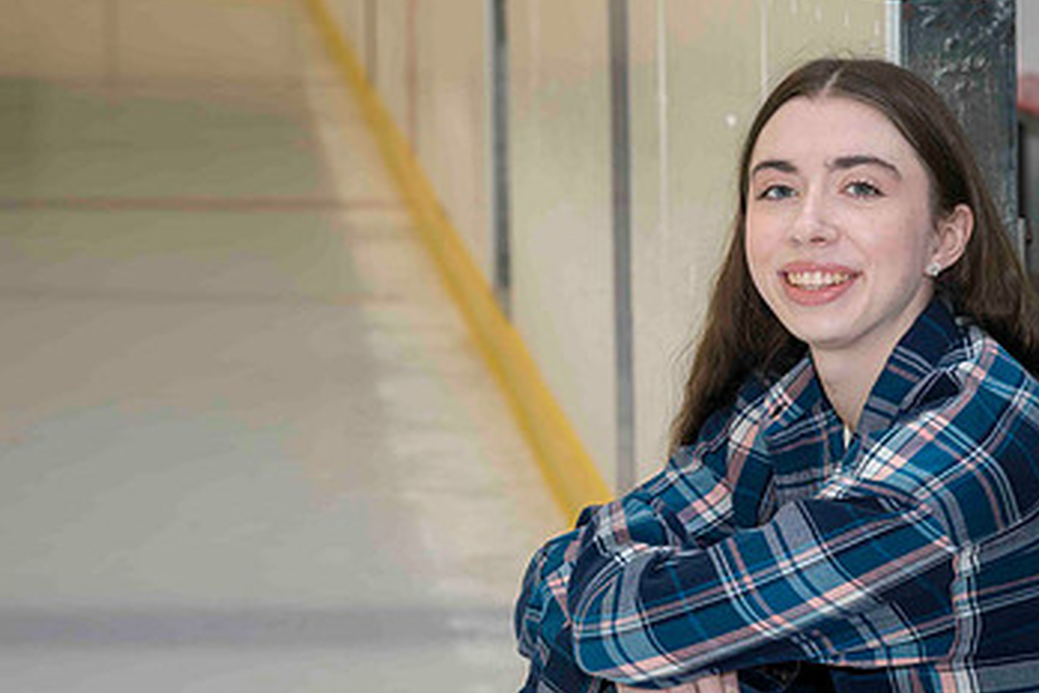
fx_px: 4271
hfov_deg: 13.9
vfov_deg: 9.3
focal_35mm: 148
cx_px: 666
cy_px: 299
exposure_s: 1/250
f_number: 6.3
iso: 1000
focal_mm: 85
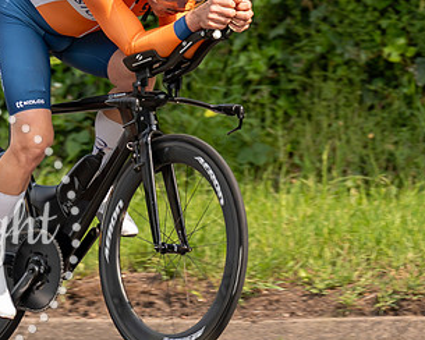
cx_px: 105
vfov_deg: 1.9
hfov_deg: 2.4
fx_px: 10188
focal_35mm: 810
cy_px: 157
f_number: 3.2
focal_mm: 200
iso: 200
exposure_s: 1/1000
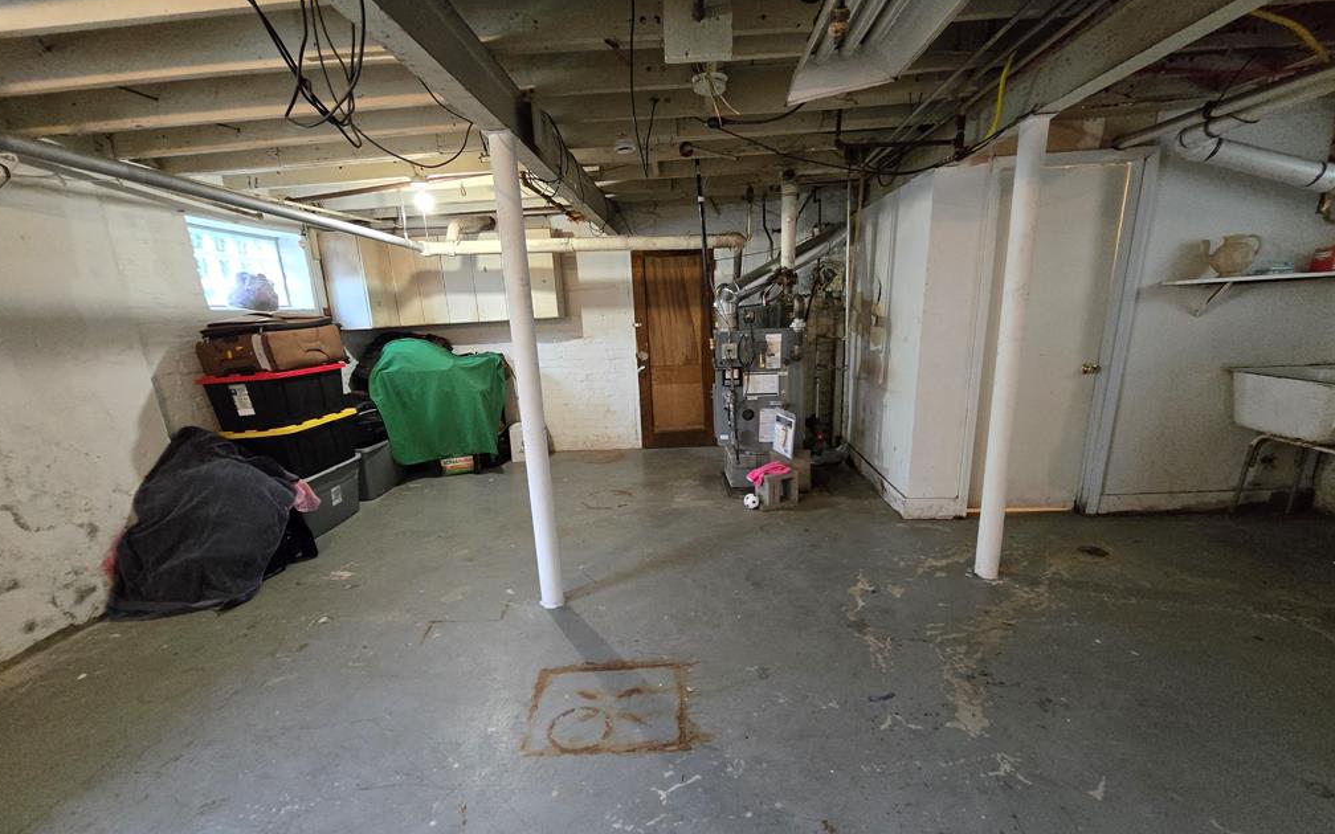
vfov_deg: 78.5
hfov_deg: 105.3
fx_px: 509
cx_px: 658
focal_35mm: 14
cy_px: 453
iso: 1250
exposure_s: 1/60
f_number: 2.2
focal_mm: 2.2
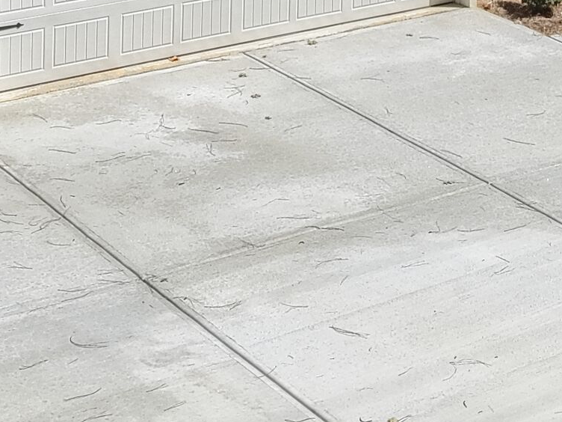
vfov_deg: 13.2
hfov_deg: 20.0
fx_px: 1591
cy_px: -406
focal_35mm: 98
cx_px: 249
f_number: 1.8
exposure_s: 1/6400
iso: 400
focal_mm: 8.67
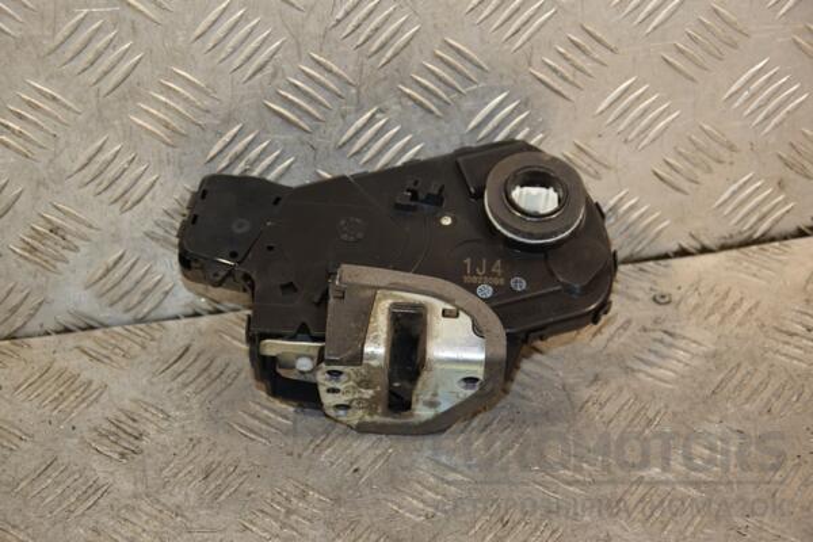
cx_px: 406
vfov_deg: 15.7
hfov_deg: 23.4
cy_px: 271
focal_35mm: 87
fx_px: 1965
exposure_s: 1/160
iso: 800
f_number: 5
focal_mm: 58
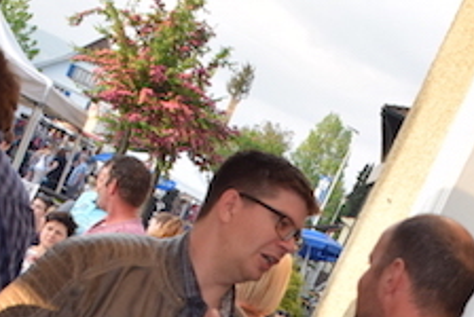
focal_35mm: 77
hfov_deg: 26.0
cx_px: 349
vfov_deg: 16.6
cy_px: 429
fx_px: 1015
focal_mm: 18
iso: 250
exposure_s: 1/125
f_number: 5.6
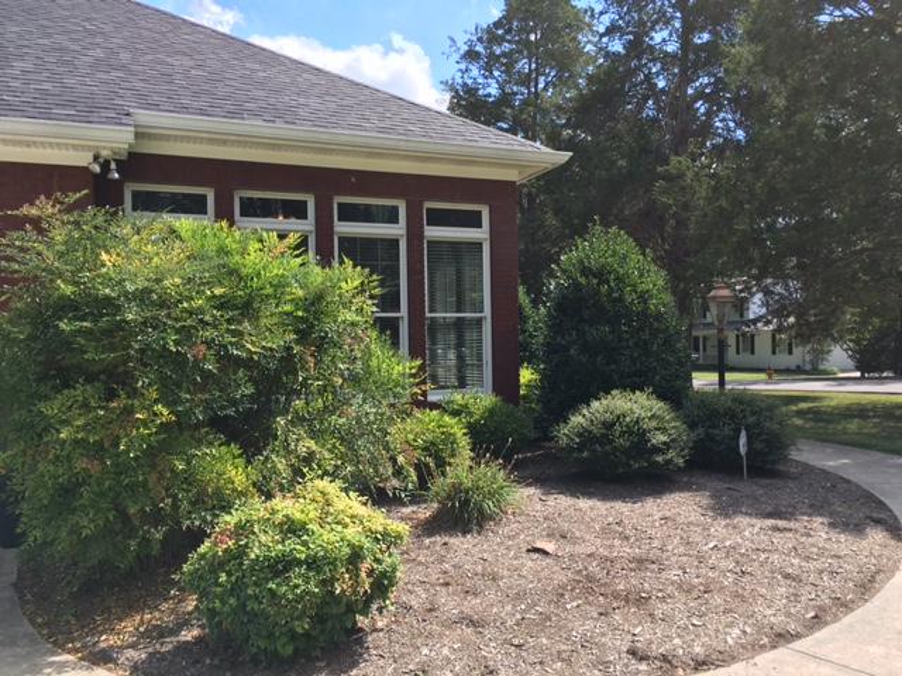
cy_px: 338
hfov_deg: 61.7
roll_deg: -1.2
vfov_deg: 48.2
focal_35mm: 29
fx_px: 756
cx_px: 451
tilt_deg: +2.7
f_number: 2.2
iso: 25
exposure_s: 1/651
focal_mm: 4.15
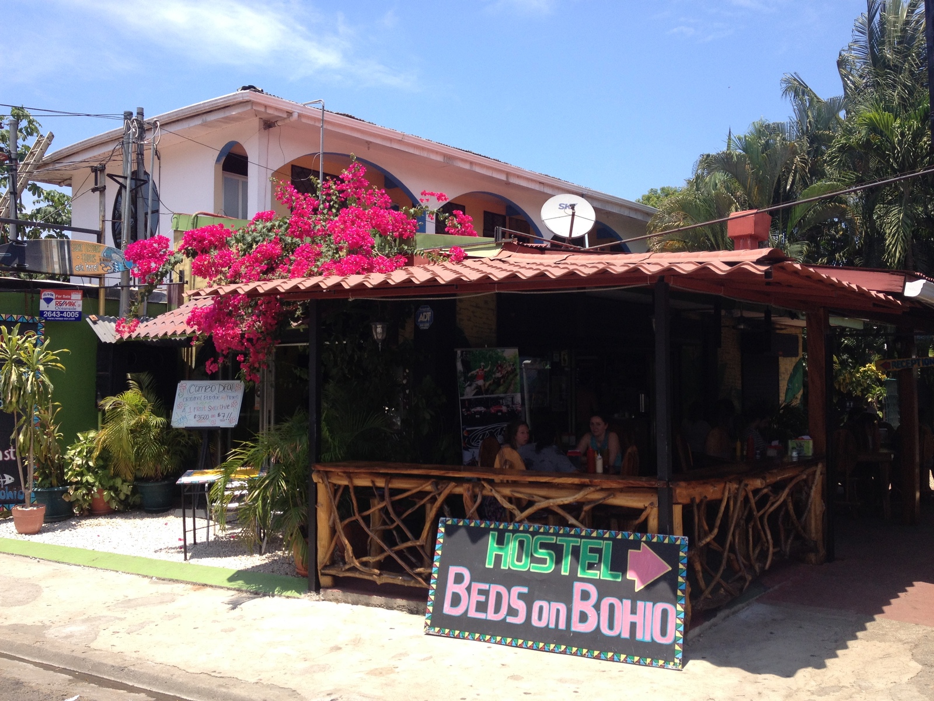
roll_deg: -2.0
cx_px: 467
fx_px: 944
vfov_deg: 40.7
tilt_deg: +0.7
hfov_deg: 52.6
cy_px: 350
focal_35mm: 35
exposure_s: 1/935
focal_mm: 4.28
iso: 50
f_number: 2.4
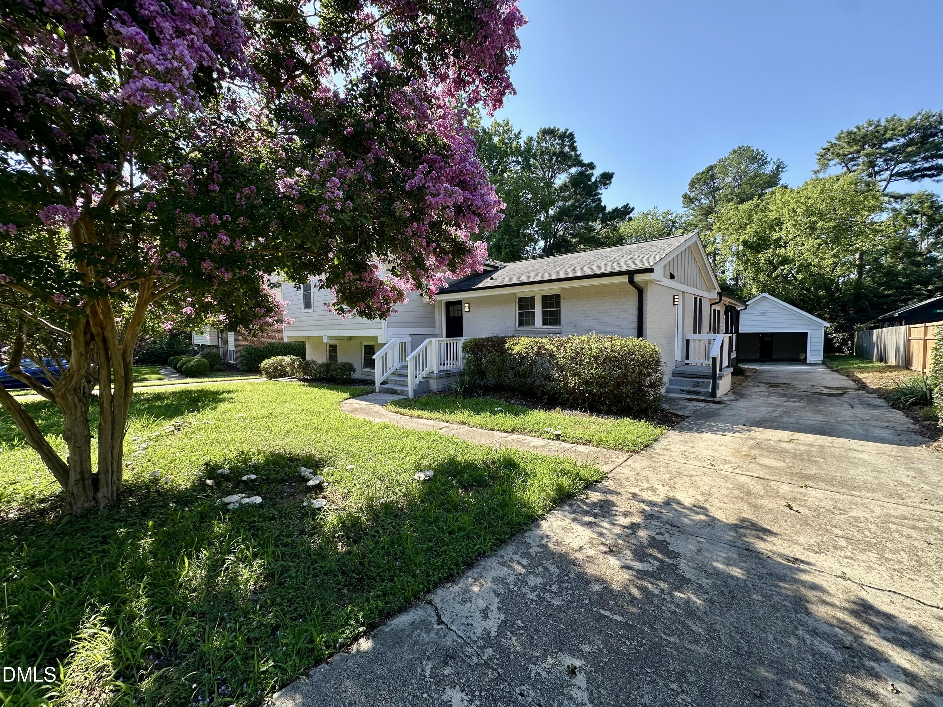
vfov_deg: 85.7
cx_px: 472
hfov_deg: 102.1
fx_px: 381
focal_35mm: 14
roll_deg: +0.2
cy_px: 354
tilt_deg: -2.5
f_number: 2.2
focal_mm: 2.22
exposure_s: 1/581
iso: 40
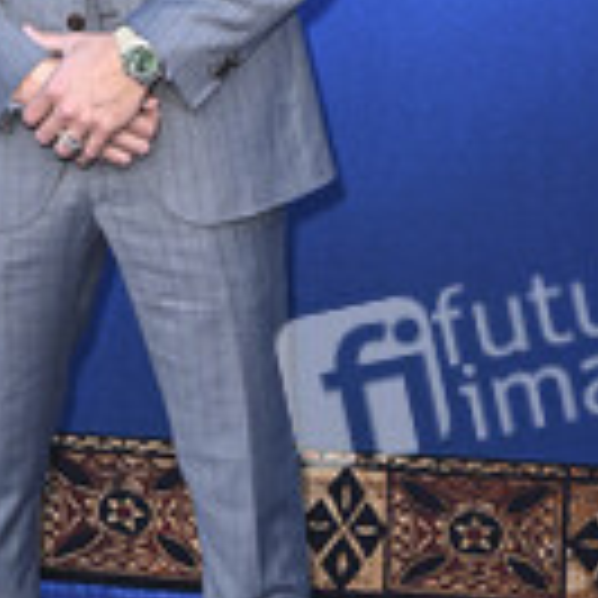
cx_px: 99
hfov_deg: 15.7
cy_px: 139
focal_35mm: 110
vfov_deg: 15.8
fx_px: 2150
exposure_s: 1/250
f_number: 6.3
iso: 800
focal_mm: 43
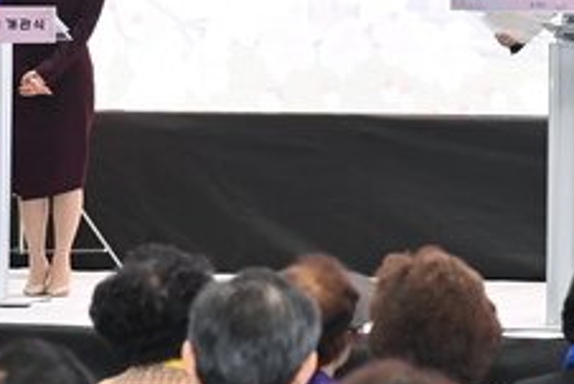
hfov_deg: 9.3
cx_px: 770
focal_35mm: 217
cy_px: 37
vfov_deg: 6.3
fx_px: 3462
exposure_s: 1/60
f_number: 4.5
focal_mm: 70
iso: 800
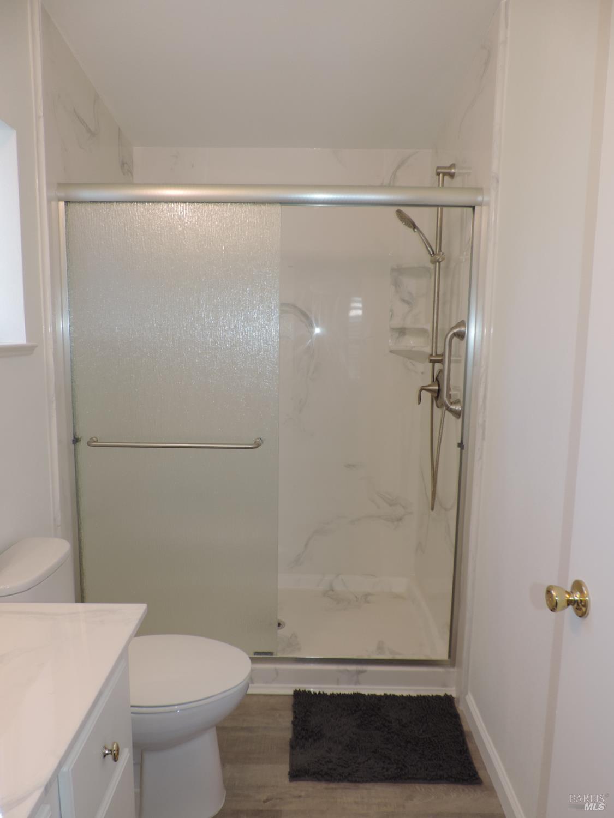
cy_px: 409
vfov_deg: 71.6
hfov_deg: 56.8
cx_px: 307
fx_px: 568
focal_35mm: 24
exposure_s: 1/40
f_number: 3
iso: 100
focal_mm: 4.3
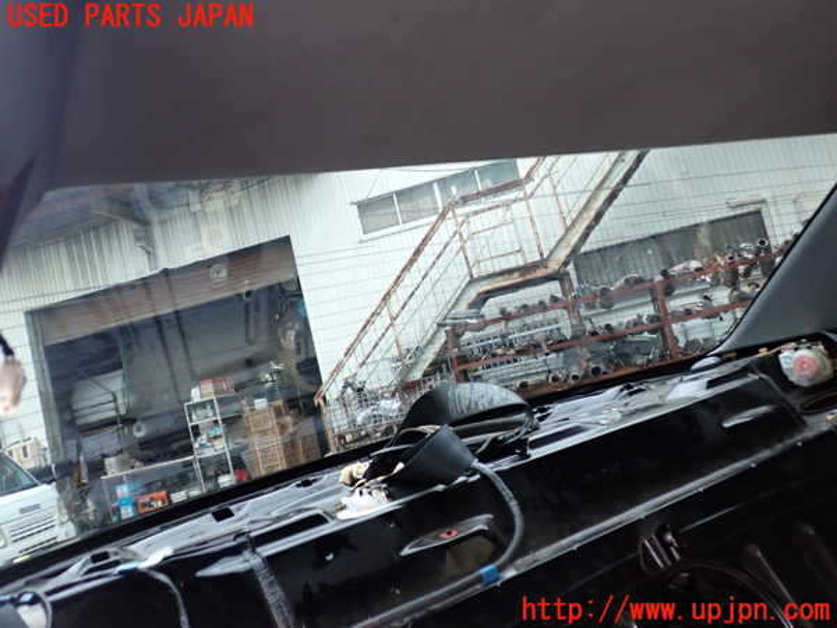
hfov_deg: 60.0
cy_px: 314
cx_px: 418
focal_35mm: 30
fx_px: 725
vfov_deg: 46.8
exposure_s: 1/40
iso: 320
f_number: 2.3
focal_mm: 5.4
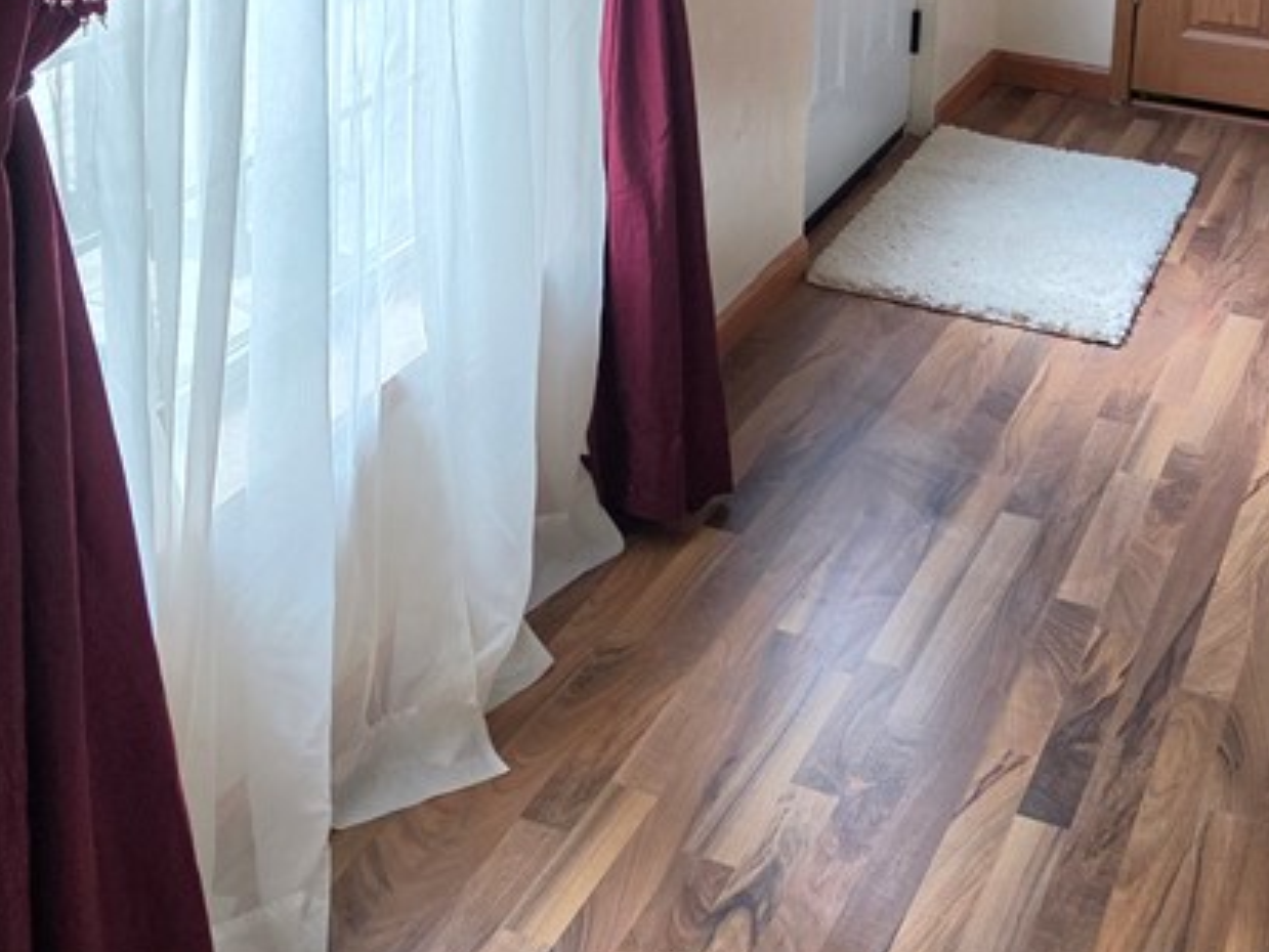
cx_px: 618
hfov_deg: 33.8
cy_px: -184
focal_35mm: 57
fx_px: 2090
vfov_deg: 23.5
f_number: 1.8
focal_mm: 5.4
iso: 250
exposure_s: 1/120
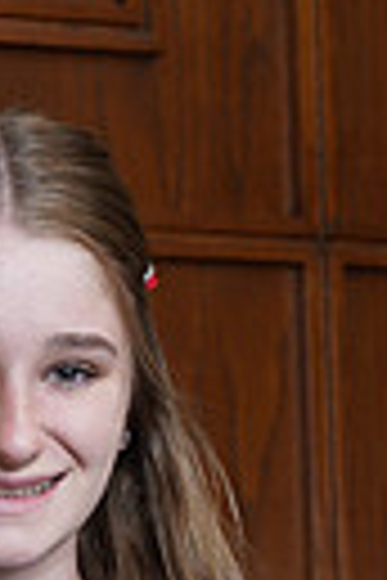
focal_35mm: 382
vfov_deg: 5.3
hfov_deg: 3.6
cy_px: 881
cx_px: -32
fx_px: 6159
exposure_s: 1/250
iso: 200
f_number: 5.6
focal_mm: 85
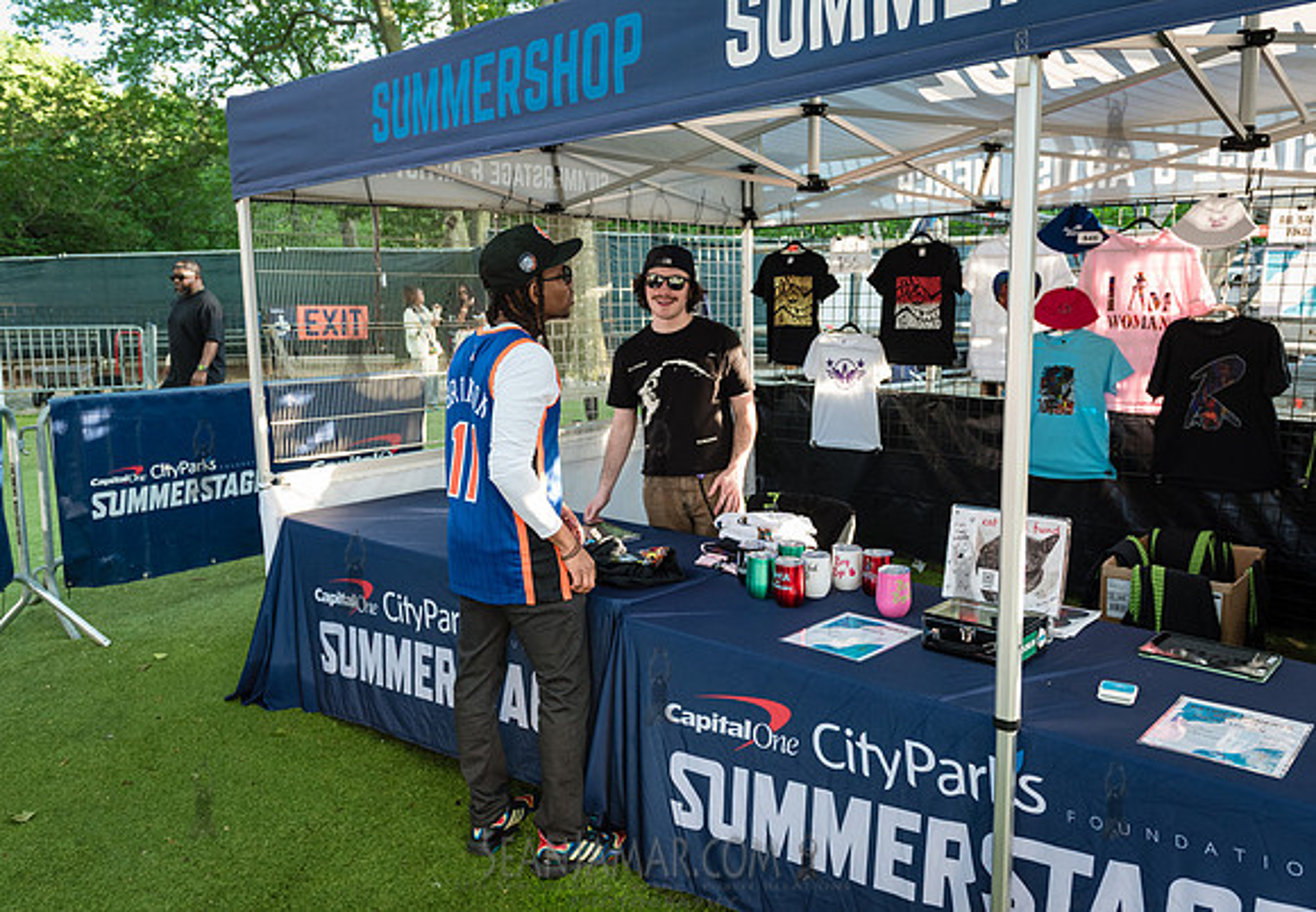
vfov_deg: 49.2
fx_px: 997
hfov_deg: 66.8
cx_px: 693
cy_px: 436
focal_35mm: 27
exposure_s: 1/250
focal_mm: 24
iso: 1000
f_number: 3.5
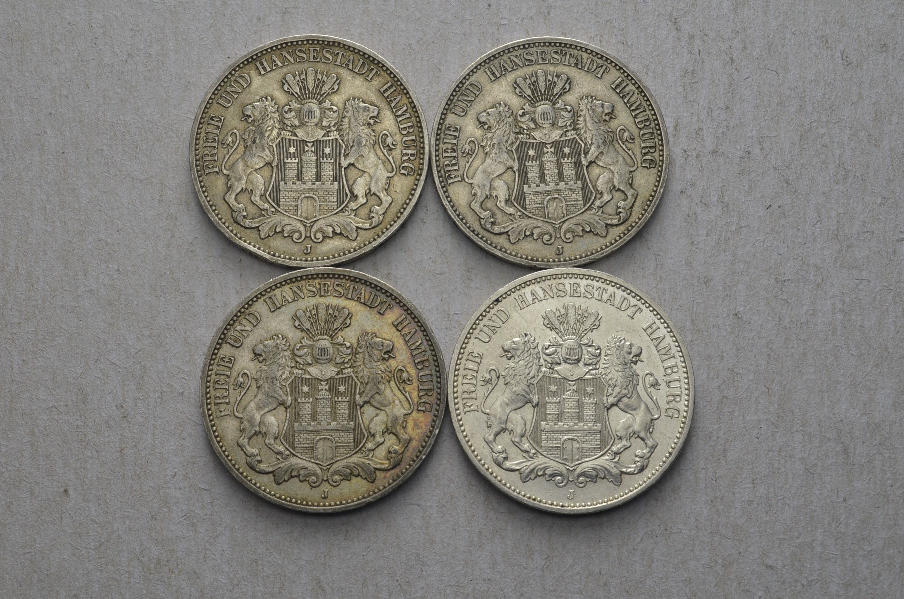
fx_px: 1428
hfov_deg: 35.1
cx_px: 452
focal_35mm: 57
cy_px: 300
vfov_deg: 23.7
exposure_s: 1/250
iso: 400
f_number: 14
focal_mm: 38
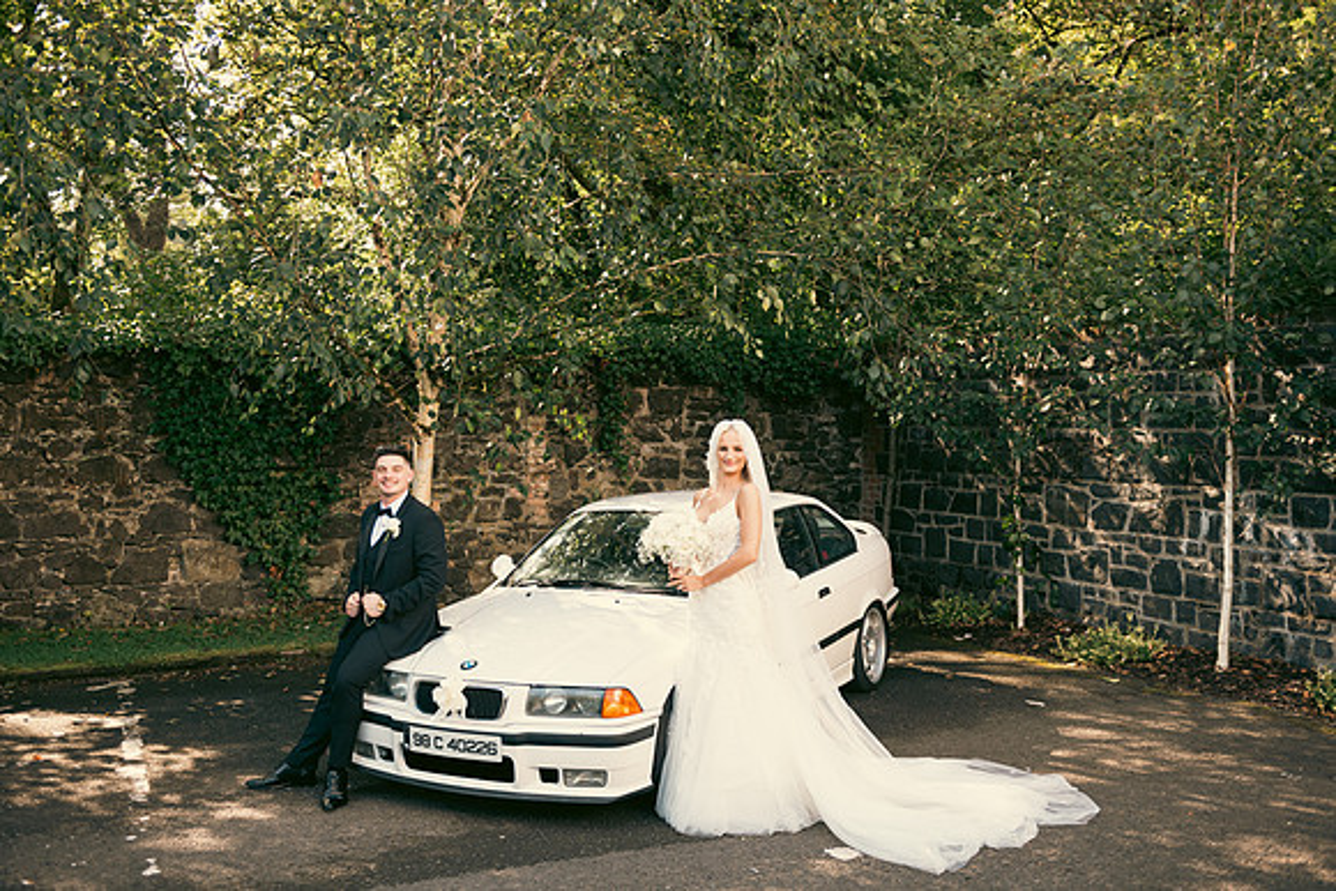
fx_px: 1299
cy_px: 446
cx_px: 668
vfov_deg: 37.9
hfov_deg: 54.4
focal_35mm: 35
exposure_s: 1/200
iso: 160
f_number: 3.5
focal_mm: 35
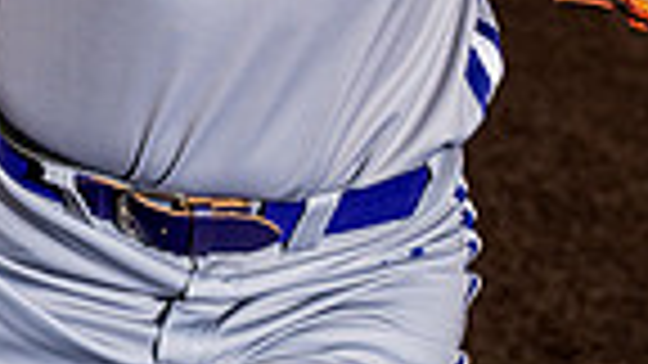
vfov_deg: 7.8
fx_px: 2474
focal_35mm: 144
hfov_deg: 14.9
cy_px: -539
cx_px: 216
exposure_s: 1/1250
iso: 100
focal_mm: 44
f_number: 4
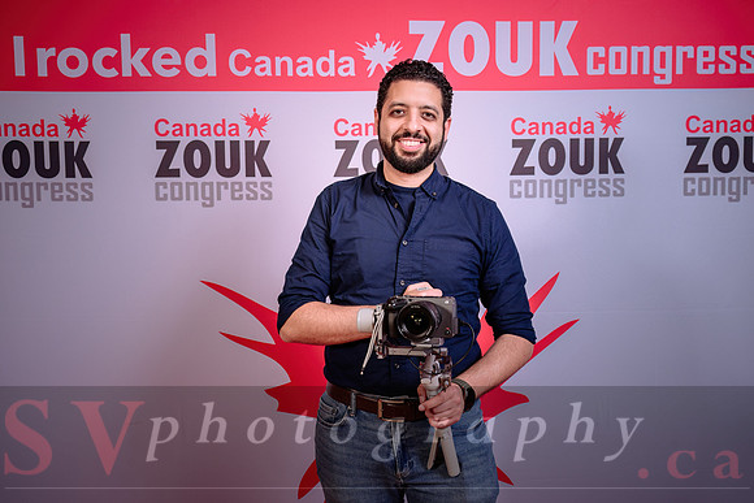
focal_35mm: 37
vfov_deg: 36.1
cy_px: 252
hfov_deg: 52.1
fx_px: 771
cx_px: 377
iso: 100
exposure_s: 1/160
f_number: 5.6
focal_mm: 36
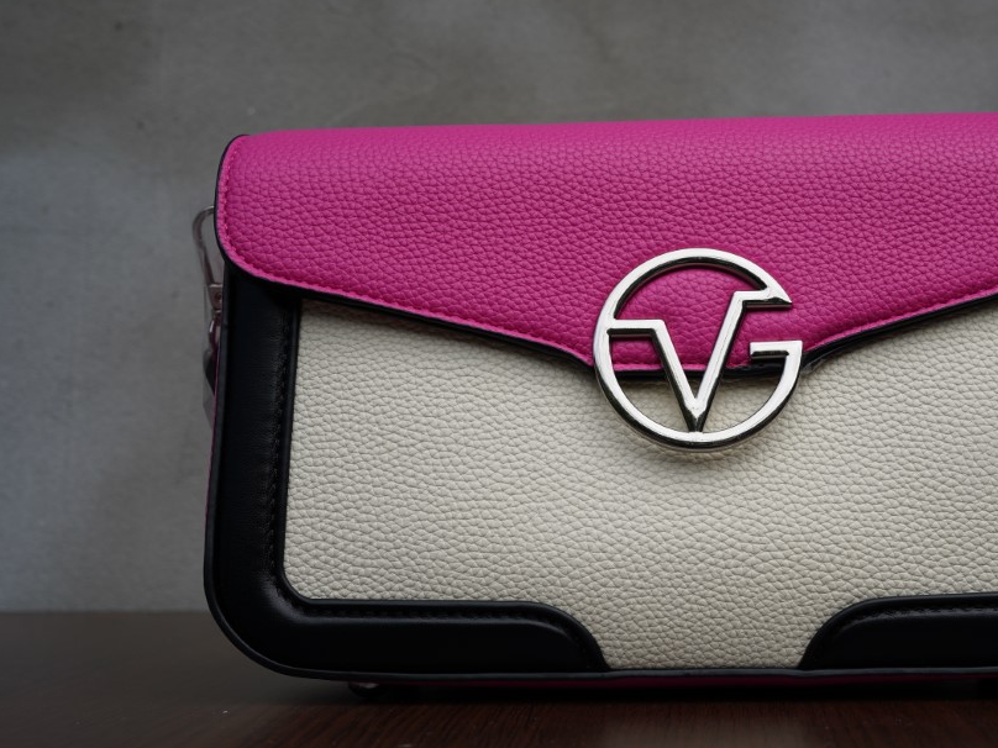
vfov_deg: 30.3
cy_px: 381
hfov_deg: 39.1
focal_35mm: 48
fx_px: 1384
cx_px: 686
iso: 100
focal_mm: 35
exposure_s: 1/250
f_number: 8
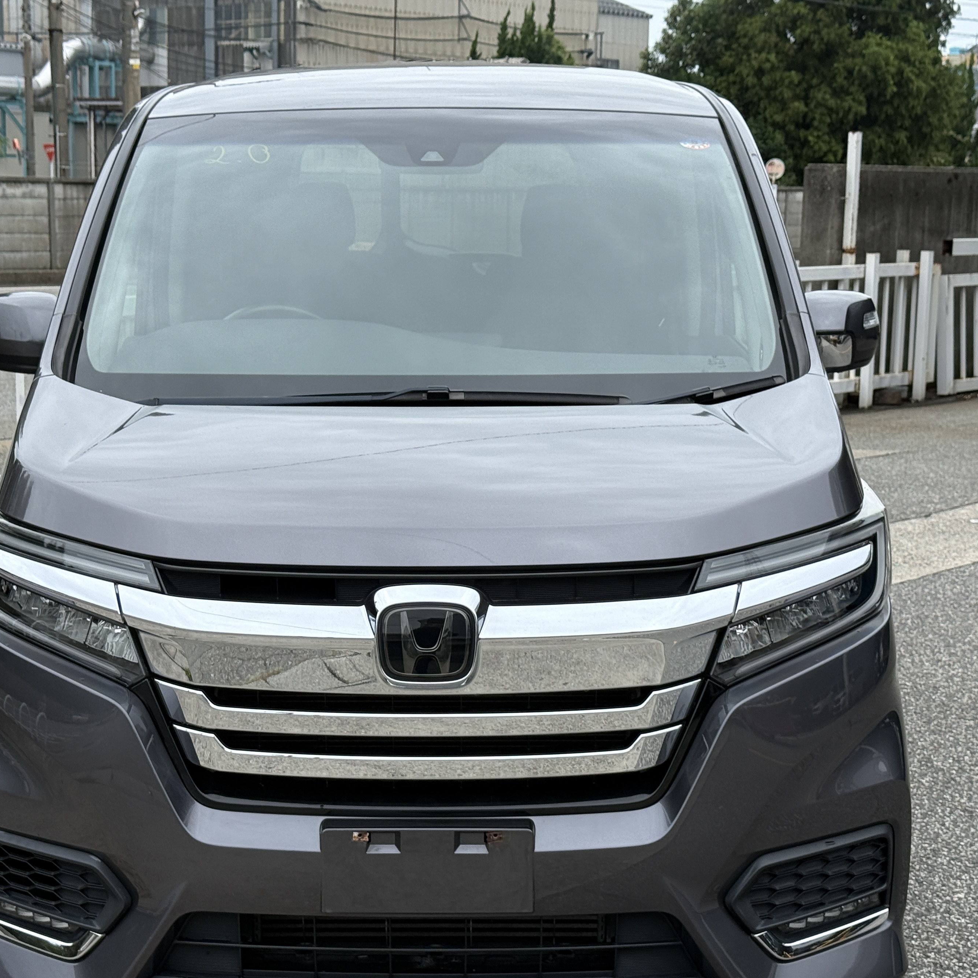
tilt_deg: -9.5
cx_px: 436
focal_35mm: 64
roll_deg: -1.1
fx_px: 2046
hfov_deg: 26.9
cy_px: 535
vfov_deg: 26.9
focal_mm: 6.76
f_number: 1.78
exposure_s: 1/2667
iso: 64
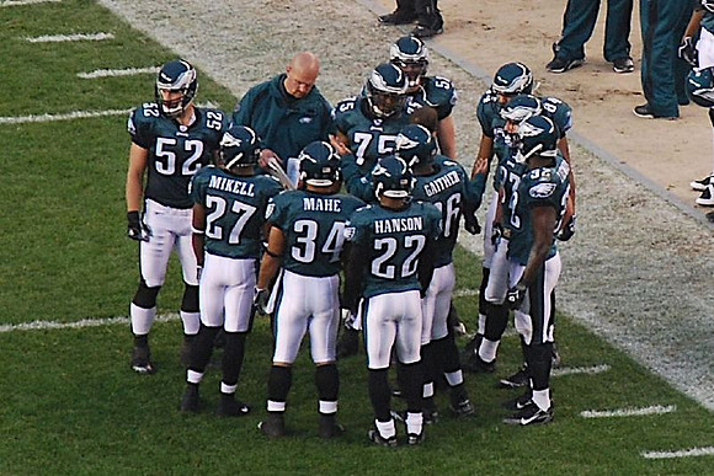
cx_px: 357
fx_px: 4017
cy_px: 238
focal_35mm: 202
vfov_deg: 6.8
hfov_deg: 10.2
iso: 400
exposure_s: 1/80
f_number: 5.6
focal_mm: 135
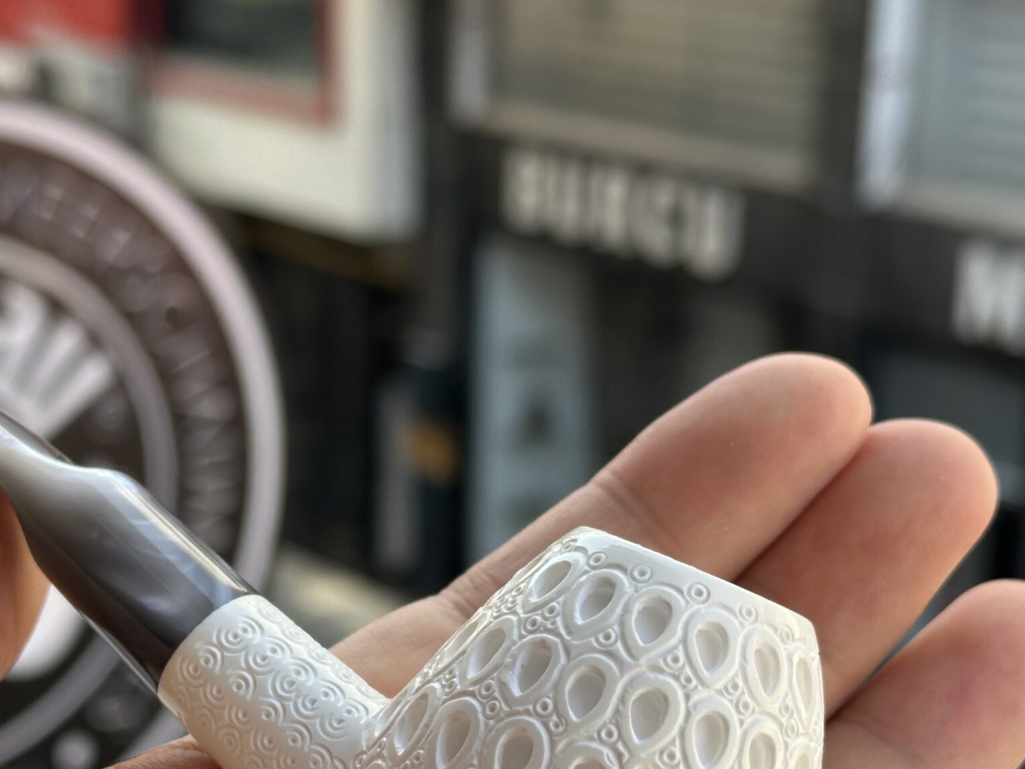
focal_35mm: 81
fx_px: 2399
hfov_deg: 24.0
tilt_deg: -17.5
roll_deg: -0.4
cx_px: 328
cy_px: 528
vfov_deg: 18.1
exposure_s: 1/480
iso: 64
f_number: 1.78
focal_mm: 6.86
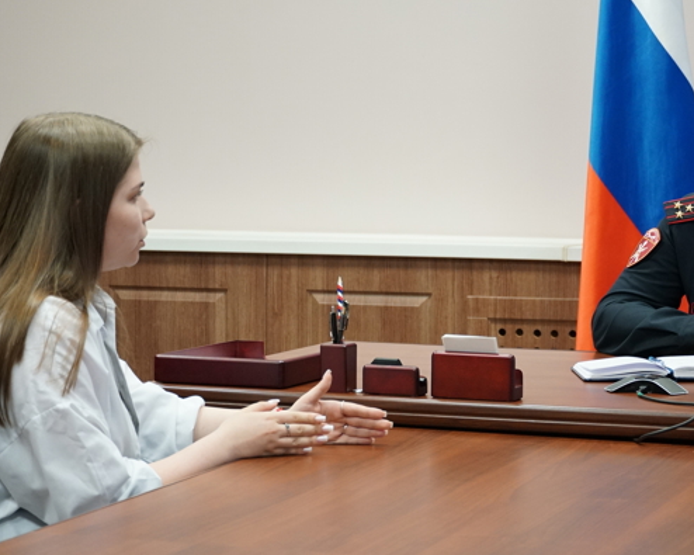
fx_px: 2068
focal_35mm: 101
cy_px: 261
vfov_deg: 15.3
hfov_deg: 19.0
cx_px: 452
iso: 1250
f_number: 5
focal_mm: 47
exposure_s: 1/80
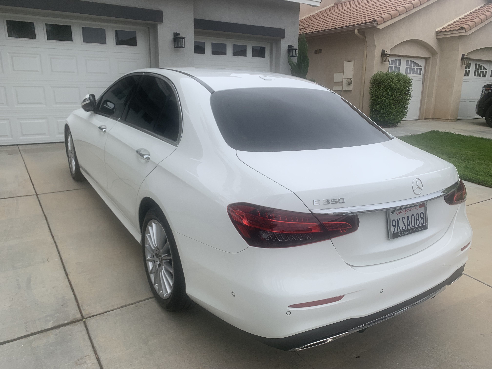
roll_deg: +0.6
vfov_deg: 53.1
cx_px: 246
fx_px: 370
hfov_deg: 67.3
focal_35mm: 26
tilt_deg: -14.1
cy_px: 184
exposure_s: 1/737
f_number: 1.8
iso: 25
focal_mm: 4.25
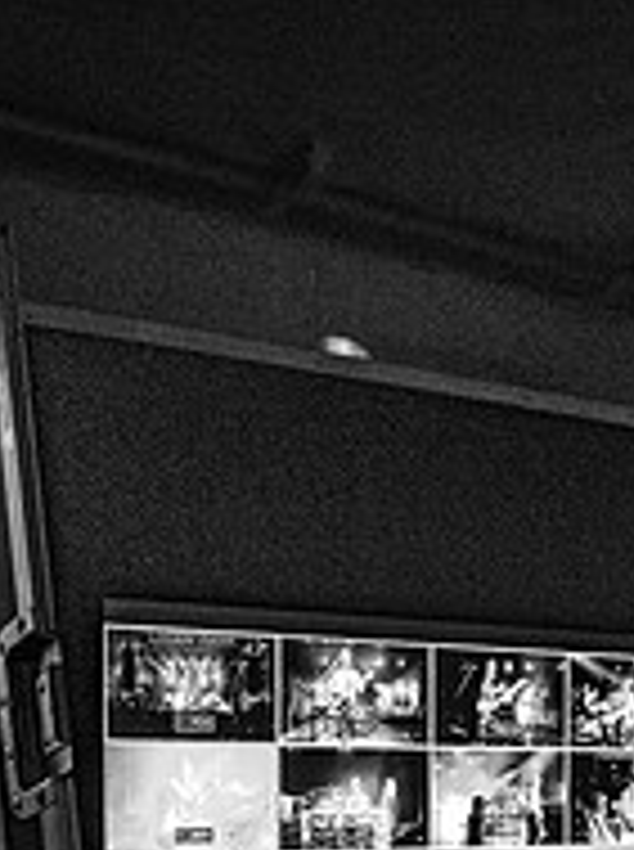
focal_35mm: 71
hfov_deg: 20.6
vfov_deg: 26.0
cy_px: 857
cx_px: 382
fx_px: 1740
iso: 3200
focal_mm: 24
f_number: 2.8
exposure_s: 1/125
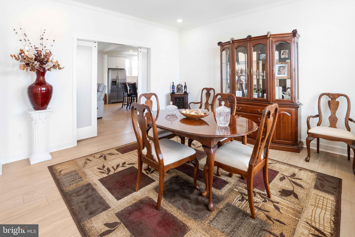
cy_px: 118
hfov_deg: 96.7
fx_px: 158
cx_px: 178
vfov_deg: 73.7
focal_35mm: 16
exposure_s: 1/30
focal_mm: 16
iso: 1250
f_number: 8
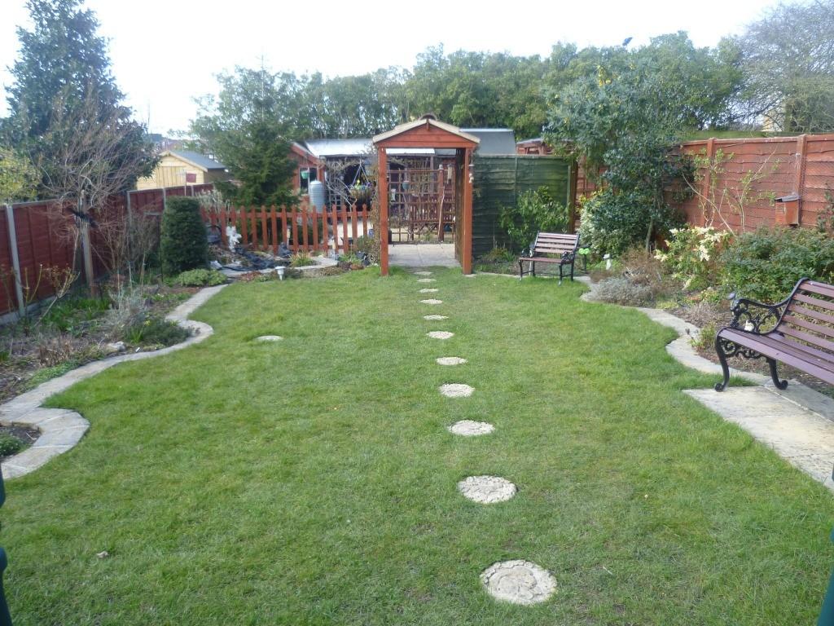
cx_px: 417
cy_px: 313
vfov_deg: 49.7
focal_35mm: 28
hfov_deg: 63.4
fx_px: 675
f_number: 2.8
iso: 80
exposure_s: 1/125
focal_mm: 5
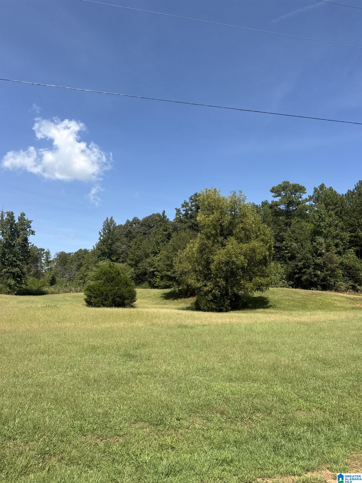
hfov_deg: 56.8
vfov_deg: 71.6
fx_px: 335
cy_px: 242
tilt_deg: +11.7
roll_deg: +0.7
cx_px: 181
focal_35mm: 24
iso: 80
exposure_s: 1/3953
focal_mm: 6.76
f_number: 1.78
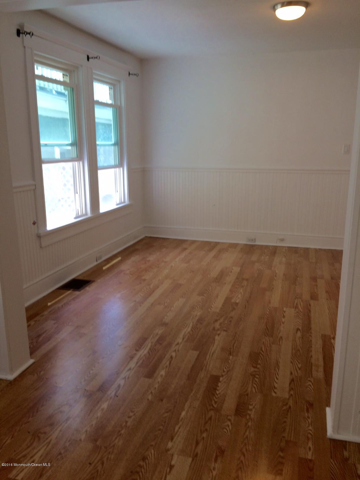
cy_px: 240
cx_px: 180
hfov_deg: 48.2
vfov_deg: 61.7
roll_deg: +1.9
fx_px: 402
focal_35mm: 29
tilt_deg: -16.1
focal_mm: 4.15
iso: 40
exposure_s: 1/60
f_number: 2.2
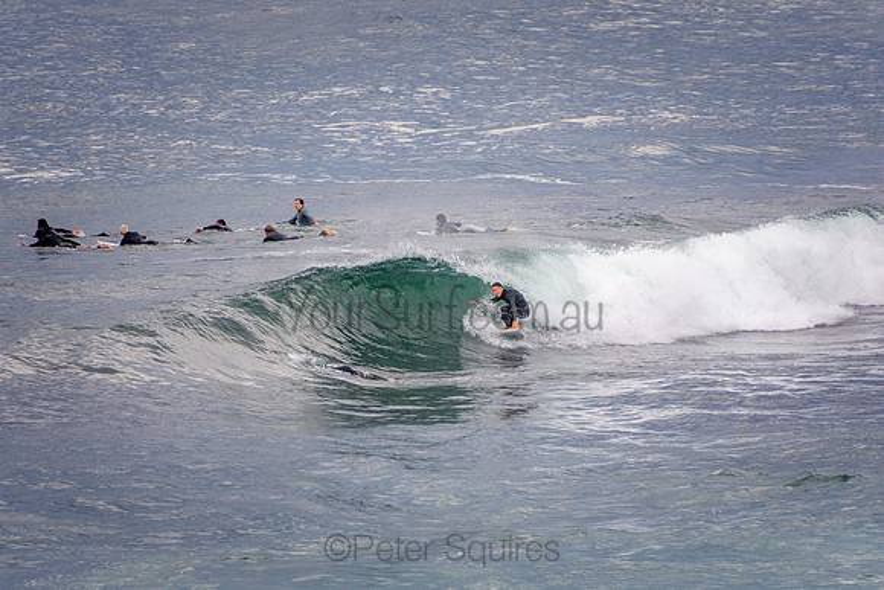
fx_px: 14736
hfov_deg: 3.4
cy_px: 295
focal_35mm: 600
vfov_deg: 2.3
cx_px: 442
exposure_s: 1/800
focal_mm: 400
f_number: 5.6
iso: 1000
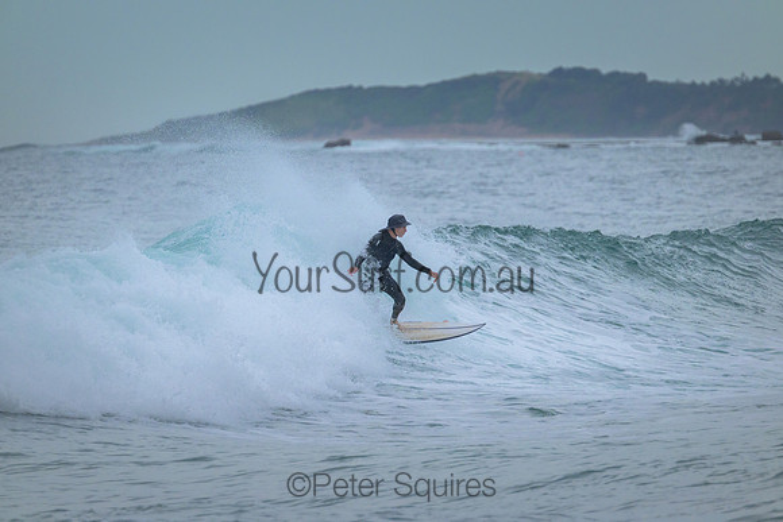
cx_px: 392
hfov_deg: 3.3
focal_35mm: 620
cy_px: 261
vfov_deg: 2.2
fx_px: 13488
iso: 2200
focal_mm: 620
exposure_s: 1/1250
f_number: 11
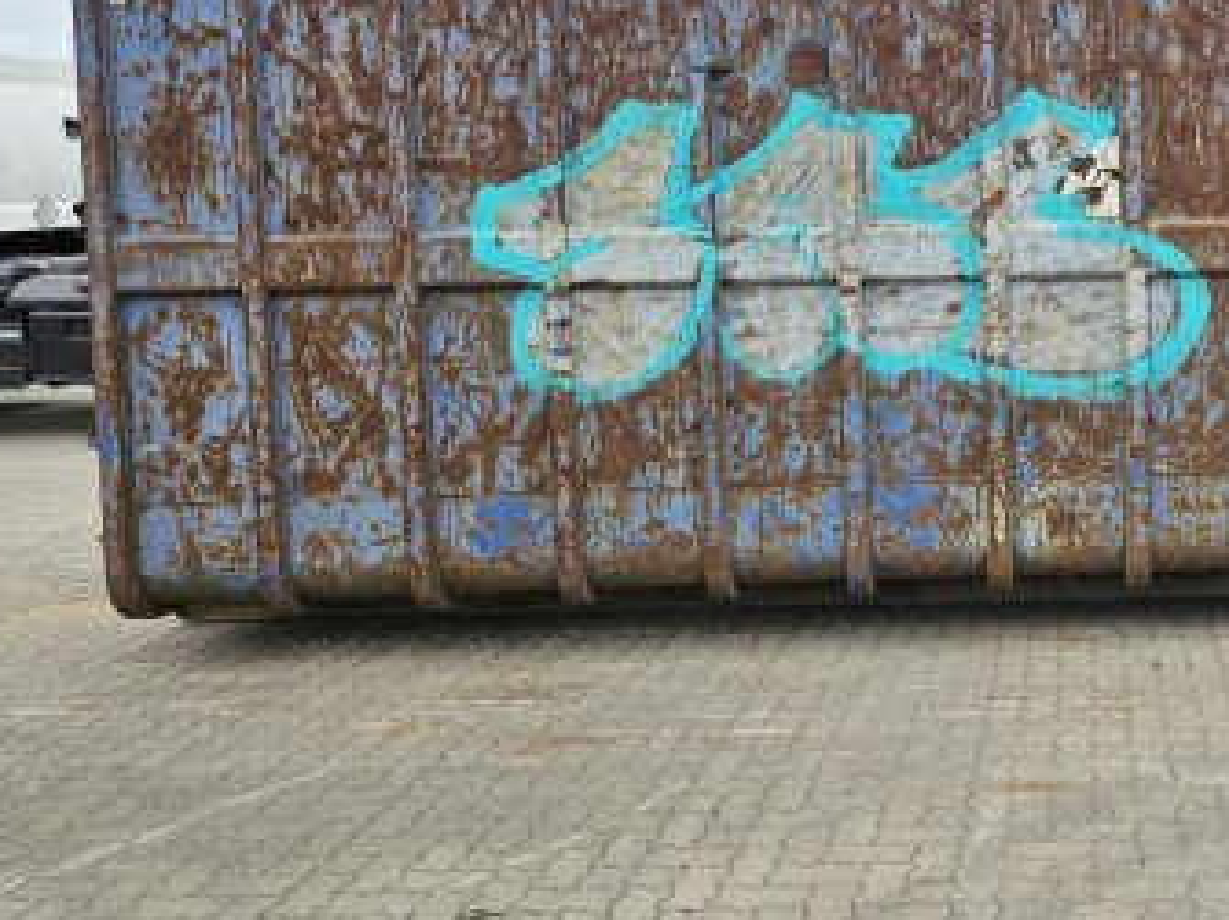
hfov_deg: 39.7
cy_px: 312
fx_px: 1562
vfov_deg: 32.6
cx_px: 1115
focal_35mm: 44
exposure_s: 1/1546
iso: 25
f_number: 1.8
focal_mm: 5.4
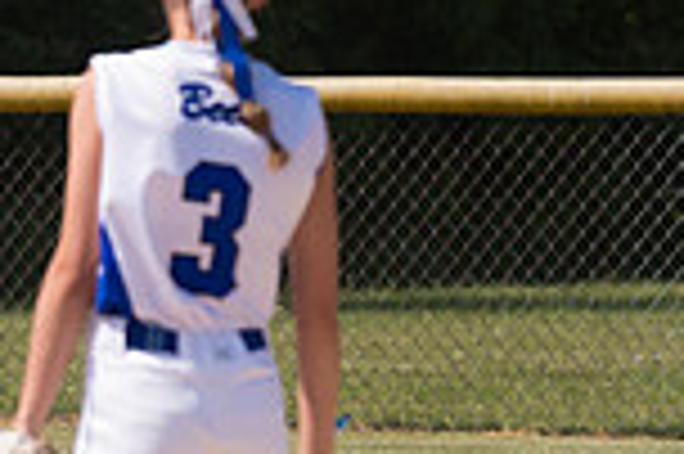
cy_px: 252
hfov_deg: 1.8
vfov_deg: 1.2
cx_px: -482
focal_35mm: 1141
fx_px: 21655
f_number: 5.6
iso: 250
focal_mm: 200
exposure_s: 1/1600
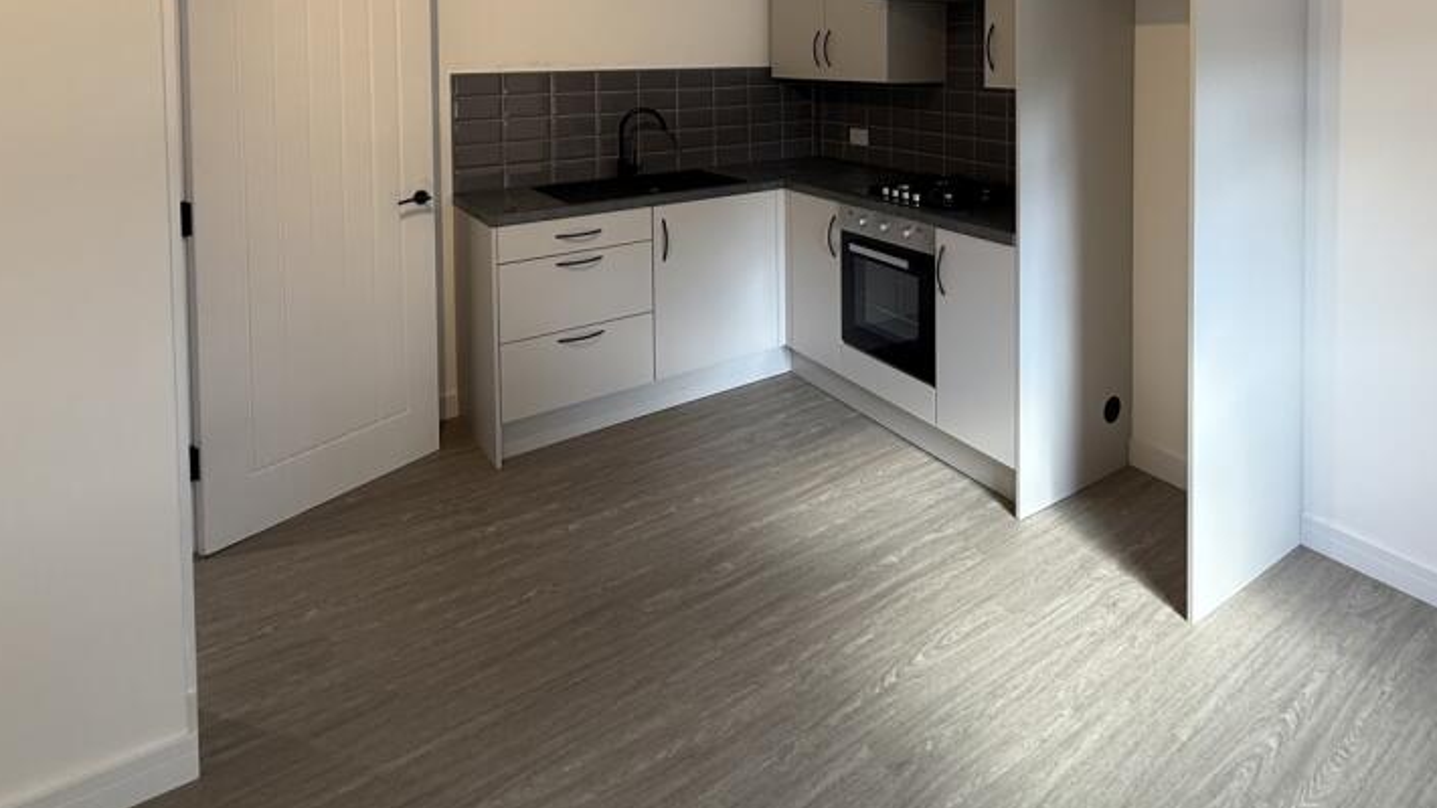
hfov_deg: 79.8
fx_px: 838
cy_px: 77
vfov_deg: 46.3
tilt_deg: -0.6
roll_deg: -0.1
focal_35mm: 22
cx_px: 893
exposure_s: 1/100
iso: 100
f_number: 2.2
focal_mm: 2.22
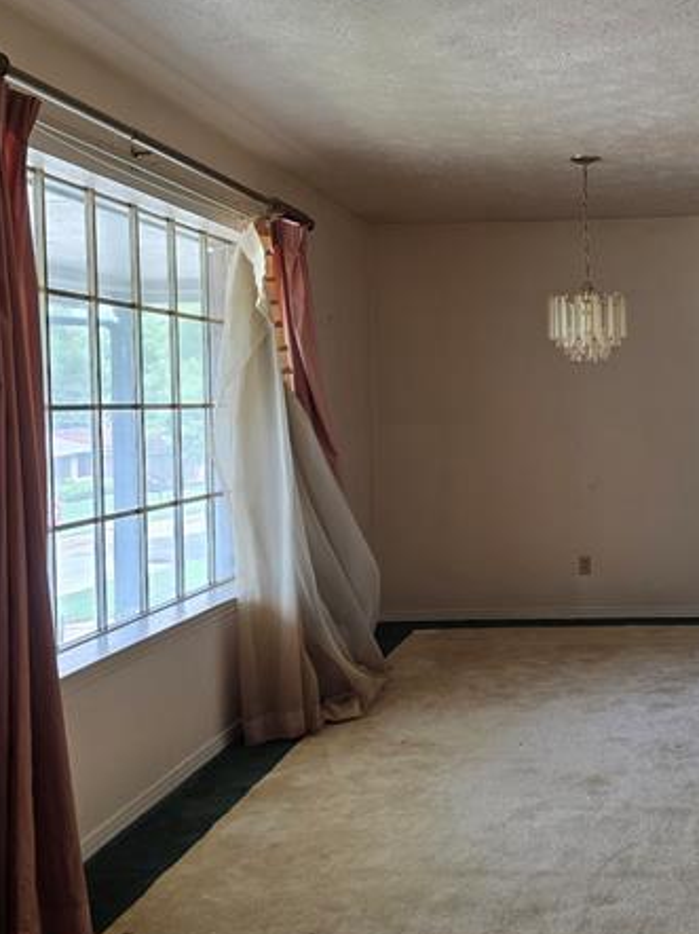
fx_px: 1078
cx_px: 587
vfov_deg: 46.8
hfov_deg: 34.5
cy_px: 425
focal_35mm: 40
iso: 125
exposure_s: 1/180
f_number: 1.7
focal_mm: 6.25
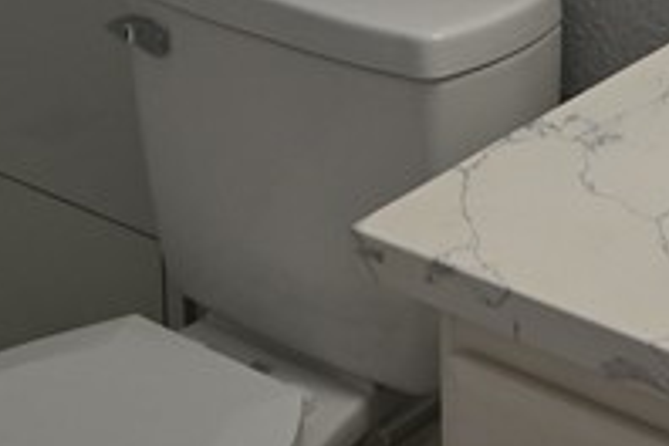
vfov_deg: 10.3
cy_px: -537
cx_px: 321
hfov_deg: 17.2
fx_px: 2213
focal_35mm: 119
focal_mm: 14.5
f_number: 4
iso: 200
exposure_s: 1/60
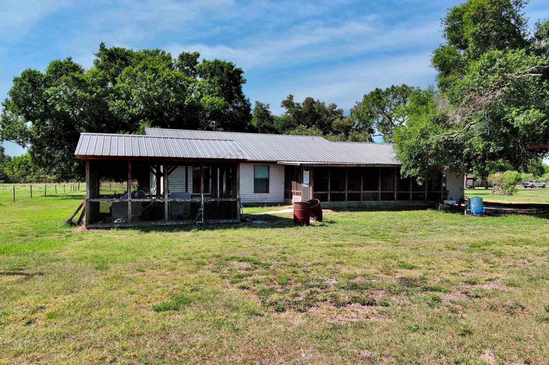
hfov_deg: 61.9
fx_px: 457
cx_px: 266
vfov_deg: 43.6
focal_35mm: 30
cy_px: 184
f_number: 9
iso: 100
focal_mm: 10.57
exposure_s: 1/320
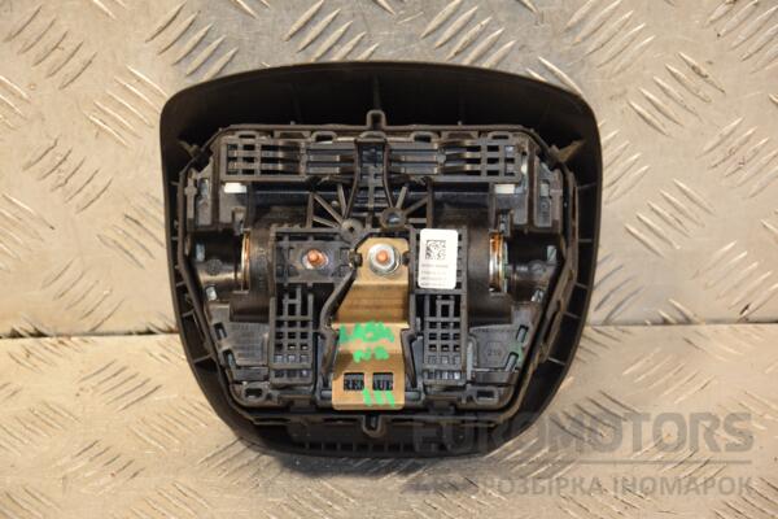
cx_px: 389
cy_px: 260
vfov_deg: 12.2
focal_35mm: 112
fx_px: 2431
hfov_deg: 18.2
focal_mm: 75
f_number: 5.3
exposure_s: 1/125
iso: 800
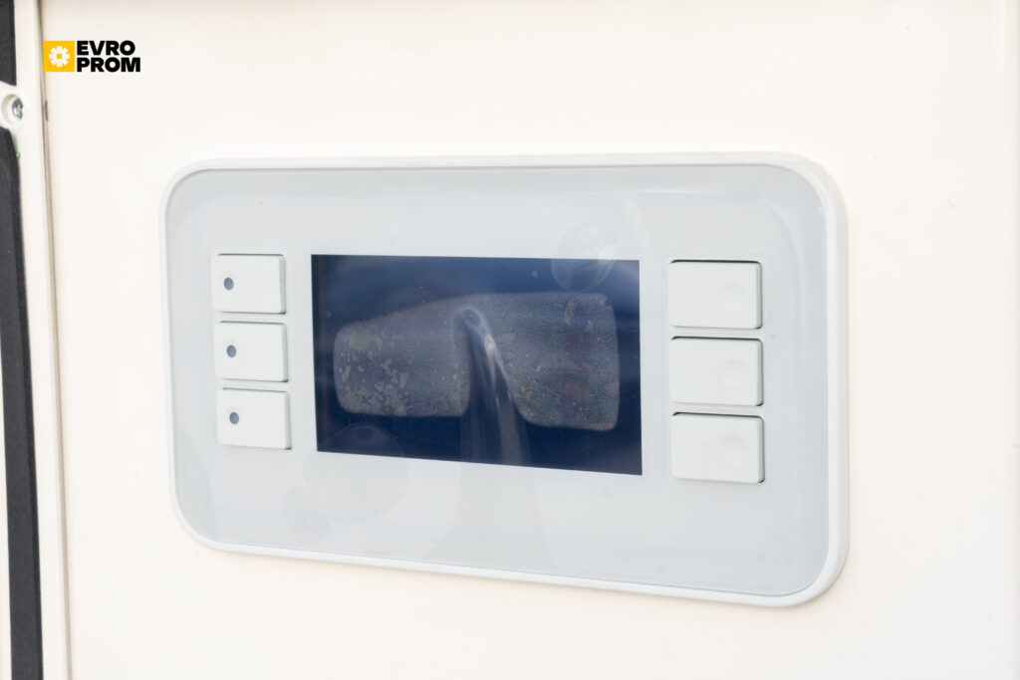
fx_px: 1983
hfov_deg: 28.8
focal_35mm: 70
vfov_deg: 19.5
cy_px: 340
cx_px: 510
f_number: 18
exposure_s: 1/60
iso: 160
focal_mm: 70
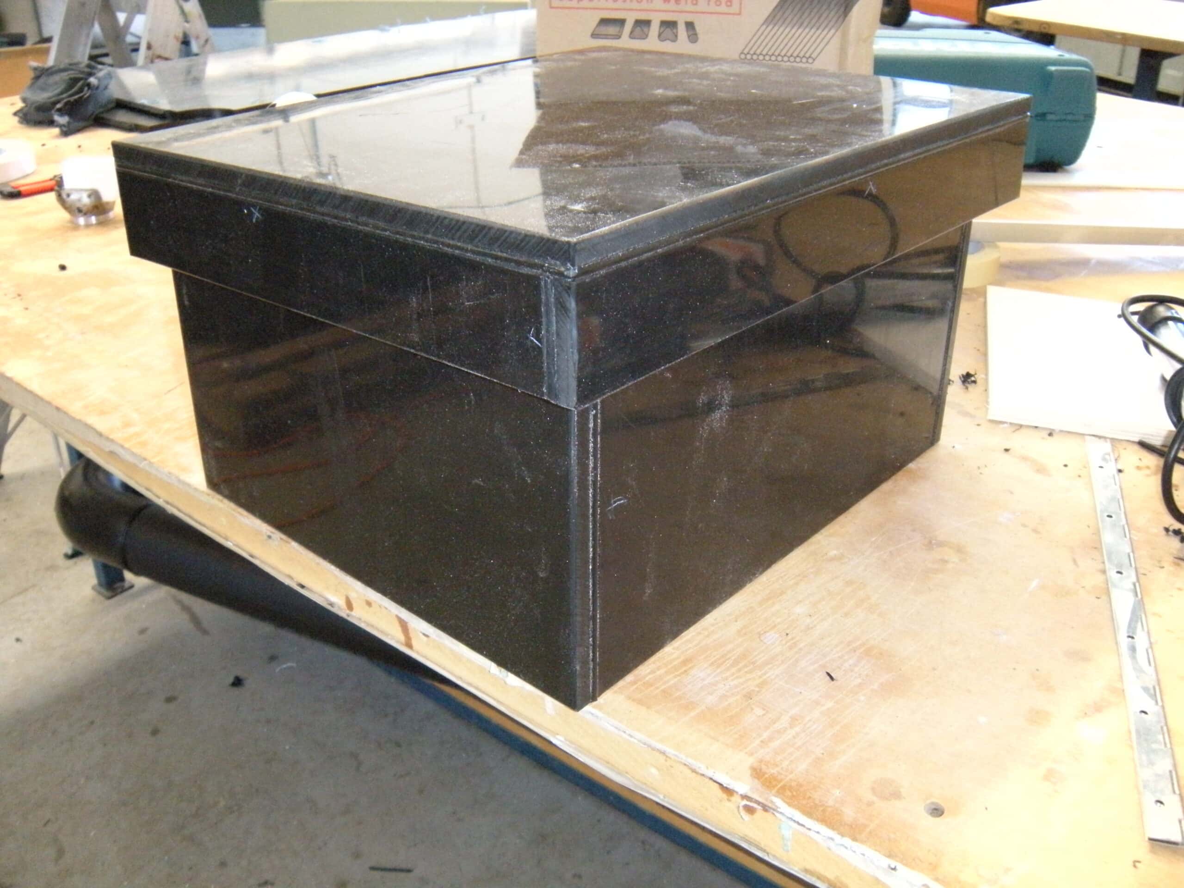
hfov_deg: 52.6
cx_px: 592
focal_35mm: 35
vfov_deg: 40.7
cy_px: 444
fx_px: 1197
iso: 400
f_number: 3.8
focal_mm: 5.9
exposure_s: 1/30
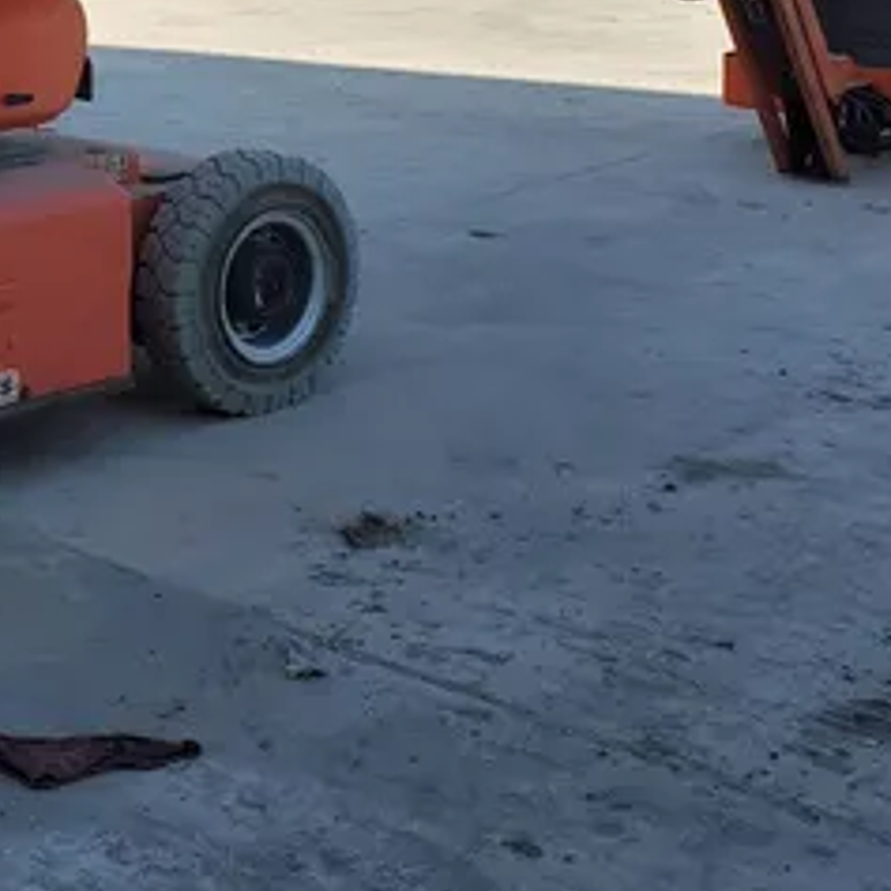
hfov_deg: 23.9
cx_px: 147
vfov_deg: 23.5
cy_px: 43
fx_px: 2068
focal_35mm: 71
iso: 50
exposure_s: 1/845
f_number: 2.4
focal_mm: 4.3
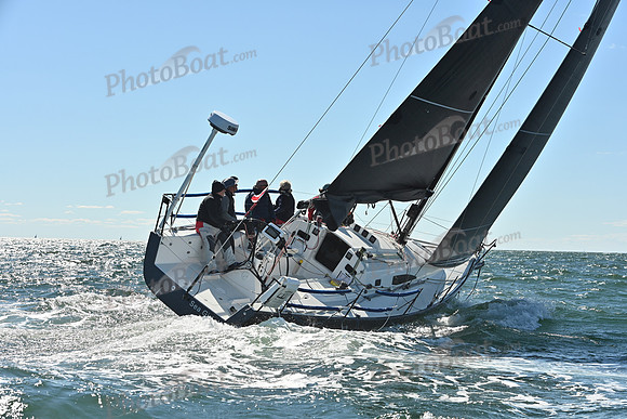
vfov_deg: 19.5
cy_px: 210
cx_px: 314
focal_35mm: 70
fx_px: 1219
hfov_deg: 28.8
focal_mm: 70
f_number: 9
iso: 320
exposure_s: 1/1250
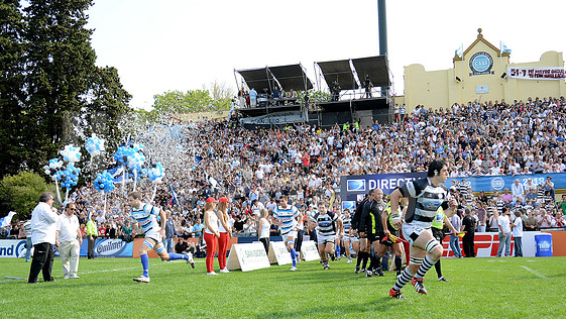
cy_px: 187
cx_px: 291
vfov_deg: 44.3
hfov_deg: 71.9
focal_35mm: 26
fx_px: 390
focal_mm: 24
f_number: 3.5
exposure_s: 1/800
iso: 250
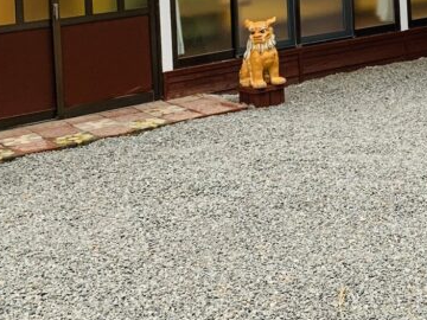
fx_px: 913
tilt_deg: -1.1
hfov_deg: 25.5
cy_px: -97
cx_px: 383
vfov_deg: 18.5
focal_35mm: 74
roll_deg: +3.5
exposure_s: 1/119
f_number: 1.8
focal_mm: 4.25
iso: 100
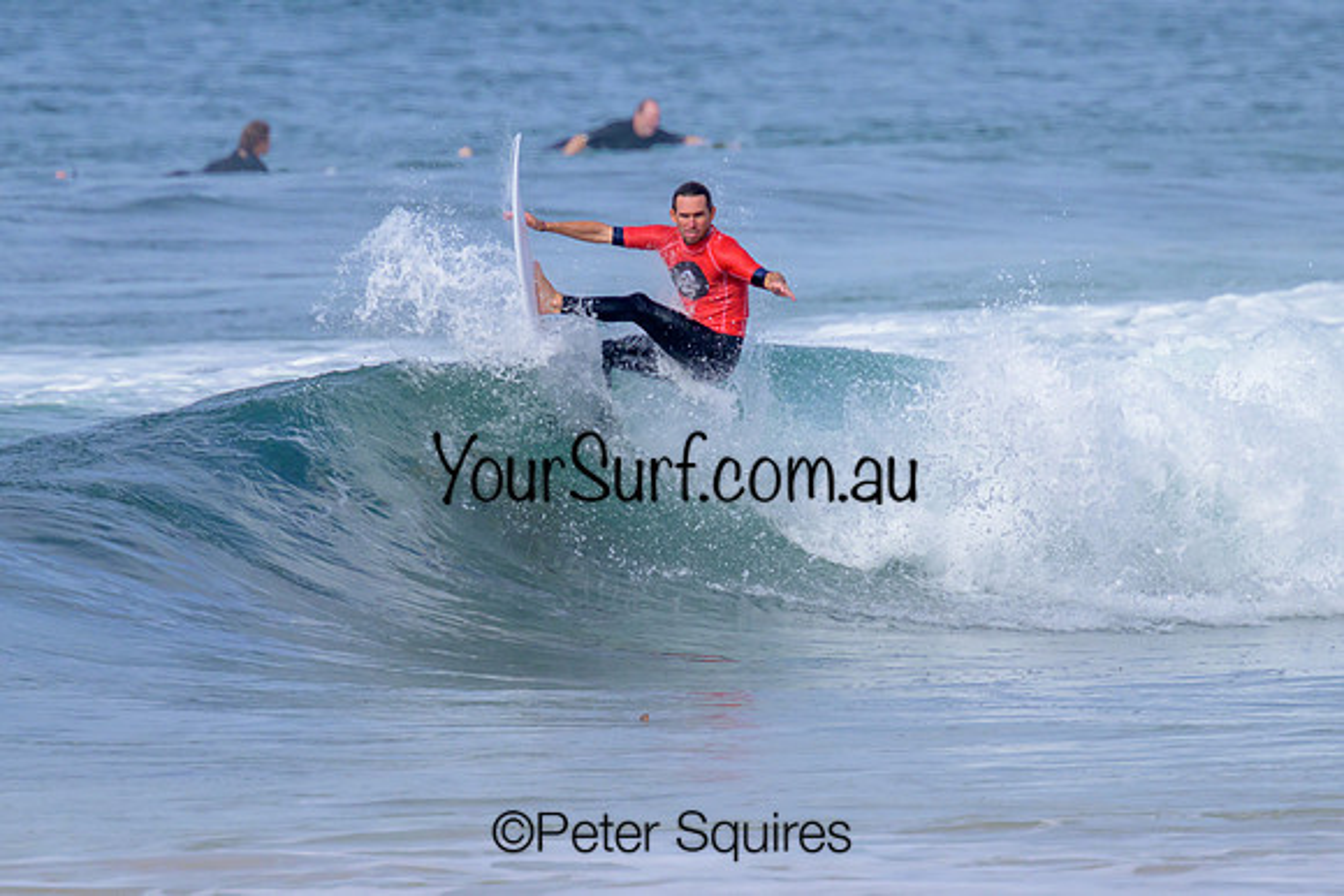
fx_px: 40990
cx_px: 692
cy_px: 424
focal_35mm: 1098
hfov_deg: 1.9
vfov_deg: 1.3
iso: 720
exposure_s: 1/2000
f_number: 11
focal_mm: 800
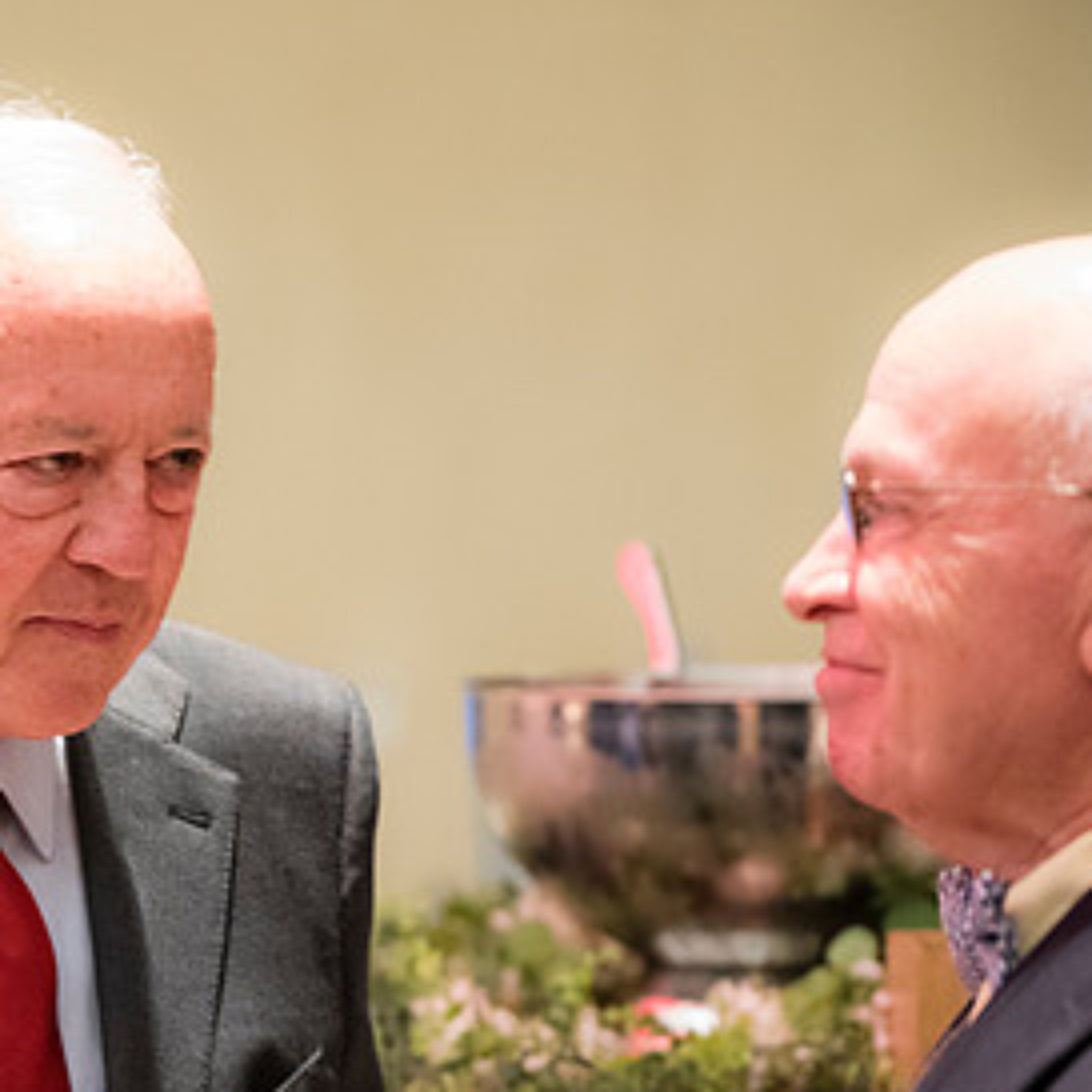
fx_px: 6567
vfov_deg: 9.5
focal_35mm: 184
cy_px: 738
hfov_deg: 9.5
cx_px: 40
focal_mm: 102
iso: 6400
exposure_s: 1/125
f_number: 2.8
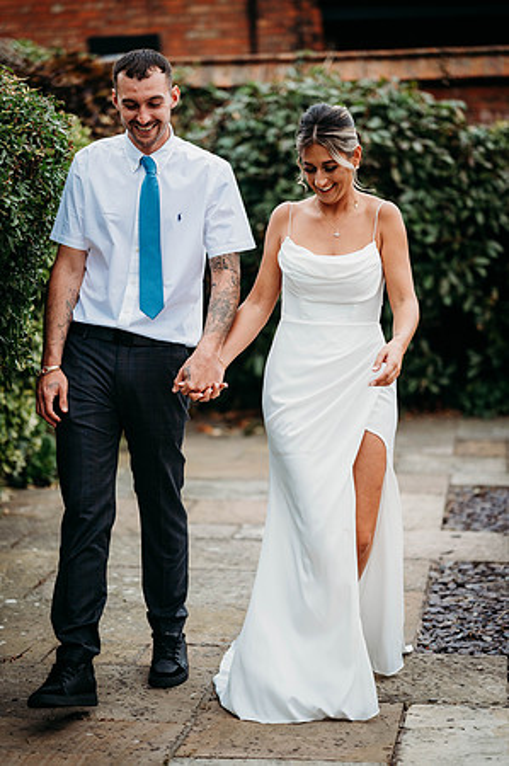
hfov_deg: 16.0
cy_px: 383
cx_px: 254
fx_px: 1807
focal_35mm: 85
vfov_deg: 23.9
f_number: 1.8
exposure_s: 1/1600
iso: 100
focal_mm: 85
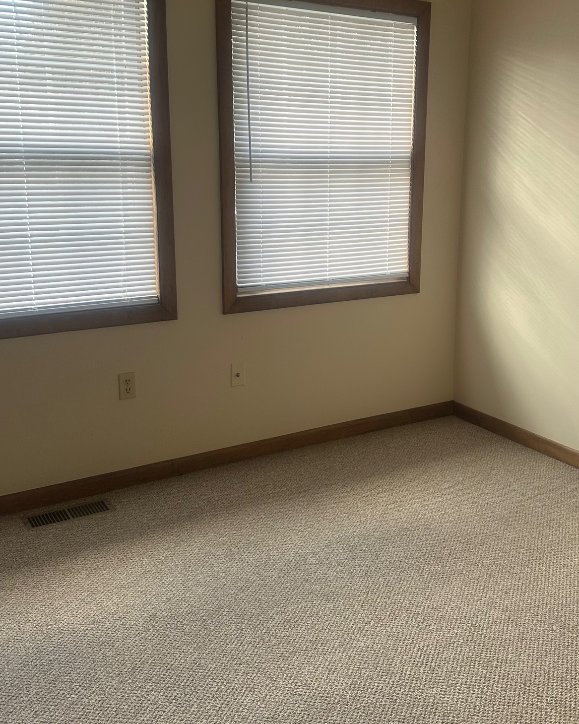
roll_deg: -1.7
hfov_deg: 39.9
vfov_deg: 48.9
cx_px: 351
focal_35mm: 37
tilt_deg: -8.9
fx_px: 793
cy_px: 304
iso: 100
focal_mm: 6.86
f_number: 1.78
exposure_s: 1/120
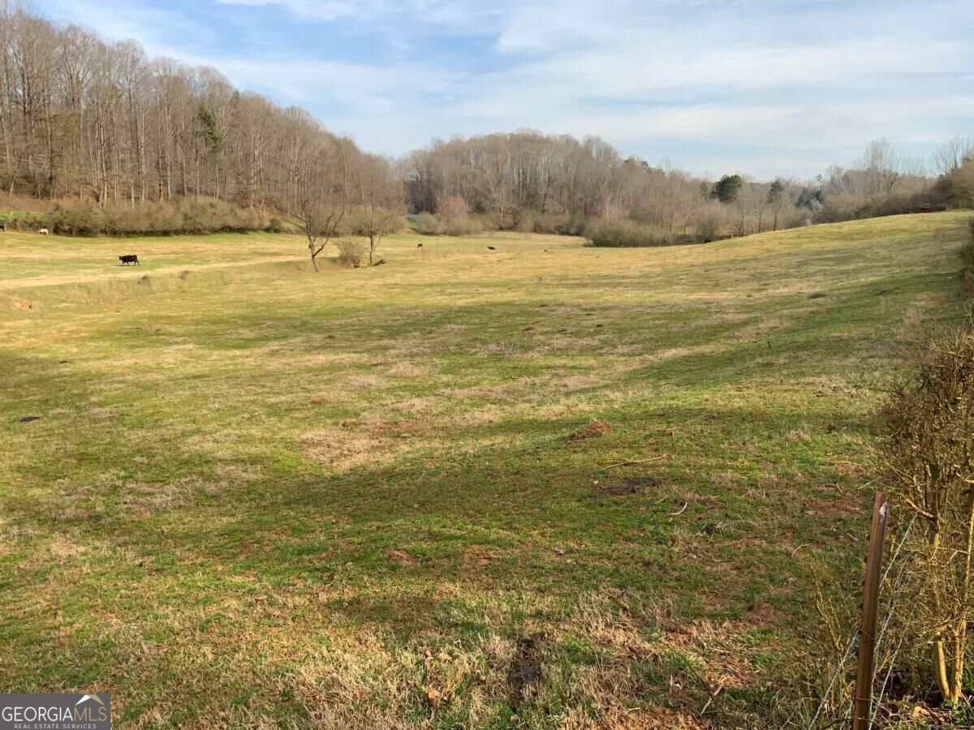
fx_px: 816
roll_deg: +0.3
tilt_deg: -9.7
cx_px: 487
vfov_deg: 48.2
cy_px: 365
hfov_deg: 61.7
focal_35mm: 29
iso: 16
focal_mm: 3
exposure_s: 1/944
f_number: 1.8
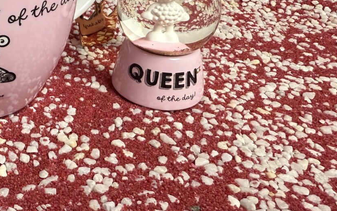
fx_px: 432
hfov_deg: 39.9
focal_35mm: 47
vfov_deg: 26.1
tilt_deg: -21.9
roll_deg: -1.5
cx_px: 43
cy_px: 2
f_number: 2.2
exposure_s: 1/50
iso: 250
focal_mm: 2.22
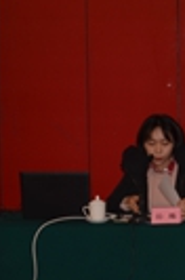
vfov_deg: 13.0
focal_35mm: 158
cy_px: 193
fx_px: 1224
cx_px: 349
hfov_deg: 8.3
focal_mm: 28
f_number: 3.5
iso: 100
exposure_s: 1/60
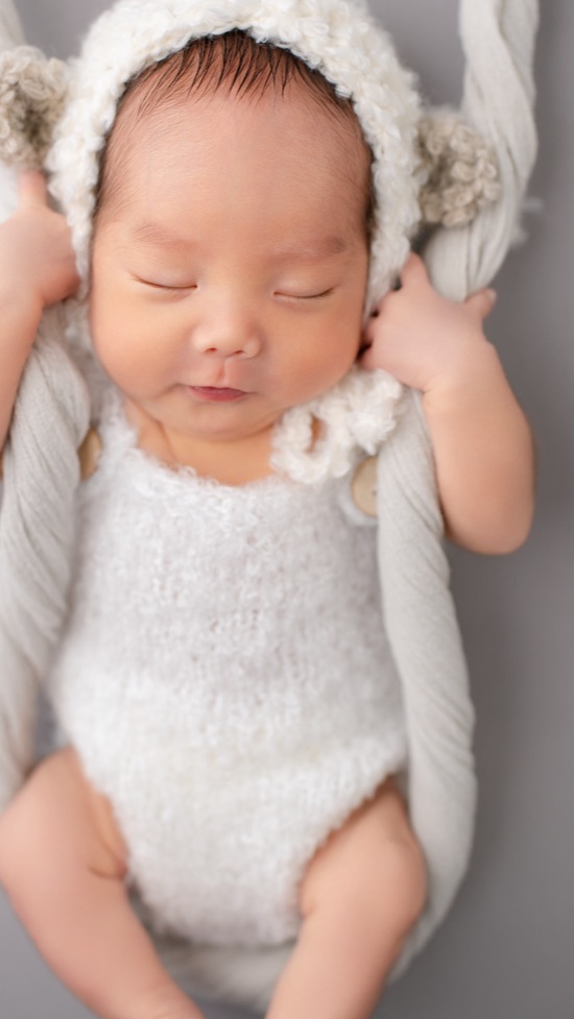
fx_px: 1623
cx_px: 247
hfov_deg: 20.1
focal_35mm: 60
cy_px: 403
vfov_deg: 34.8
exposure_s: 1/320
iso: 160
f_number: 1.8
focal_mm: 35
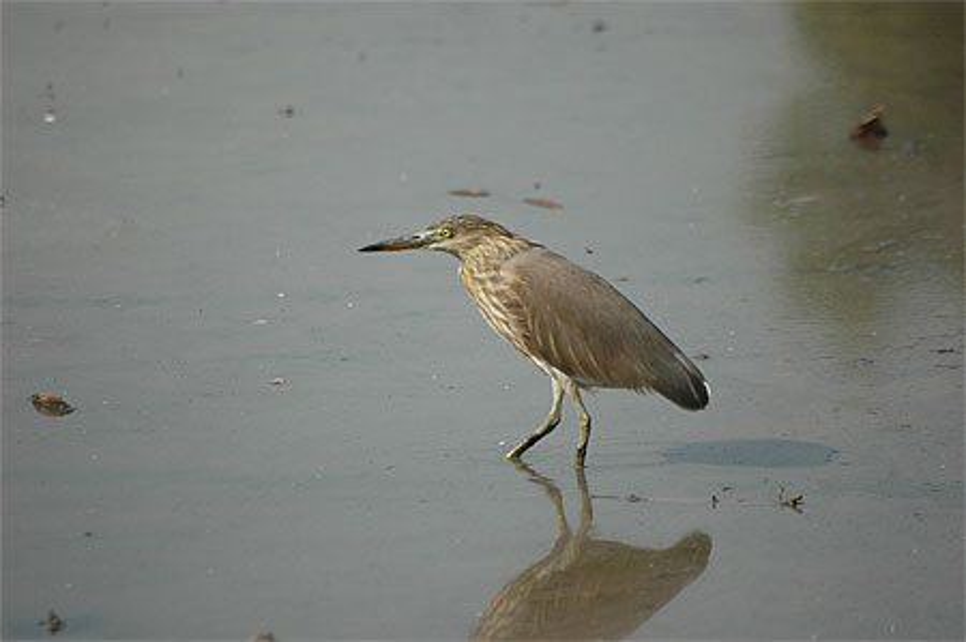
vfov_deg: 3.0
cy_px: 321
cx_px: 483
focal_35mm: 450
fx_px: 12062
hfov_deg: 4.6
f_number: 5.6
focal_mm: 300
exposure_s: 1/800
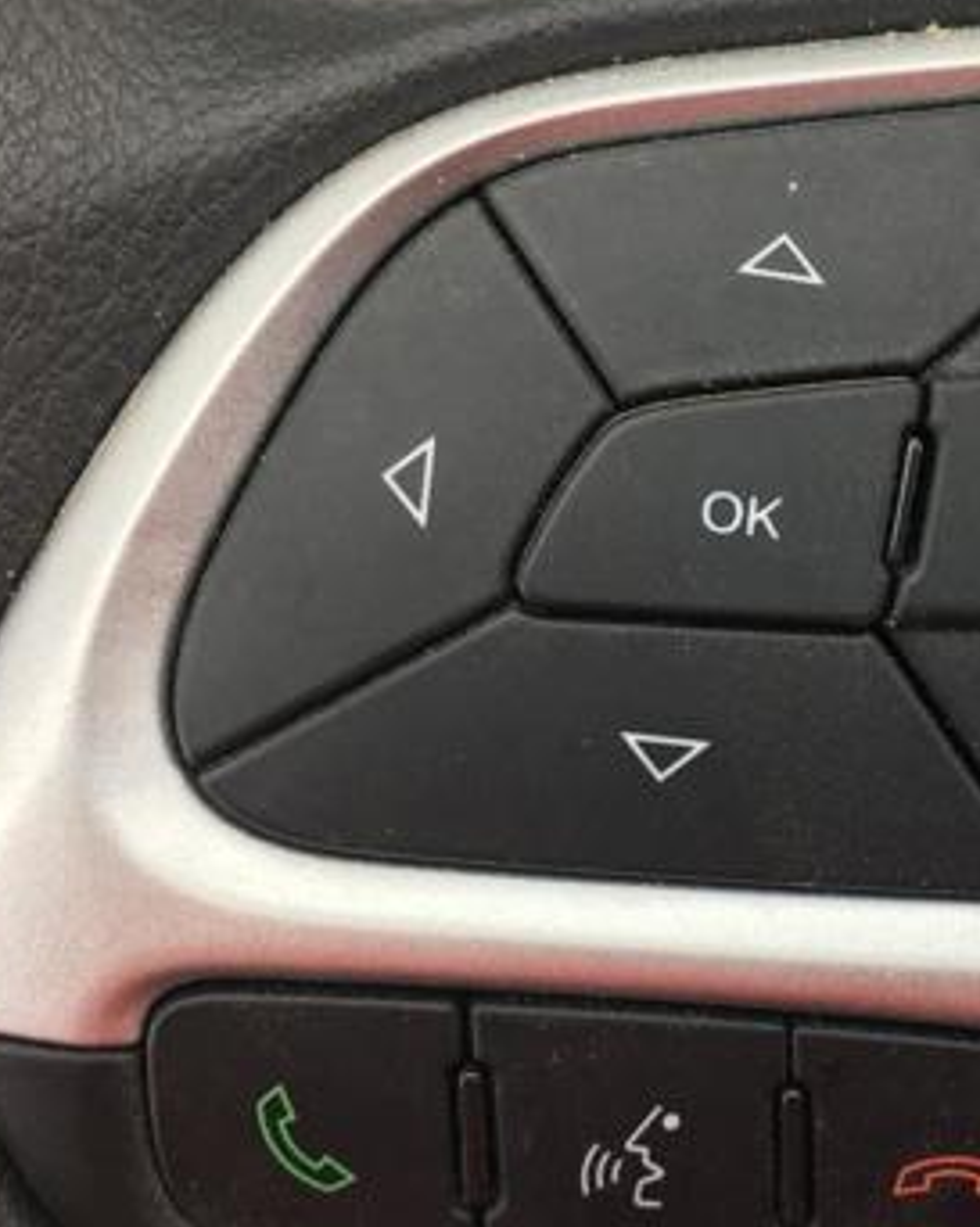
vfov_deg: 35.4
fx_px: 1924
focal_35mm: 53
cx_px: 811
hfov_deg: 27.9
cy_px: 599
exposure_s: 1/100
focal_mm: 4.15
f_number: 2.2
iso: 40
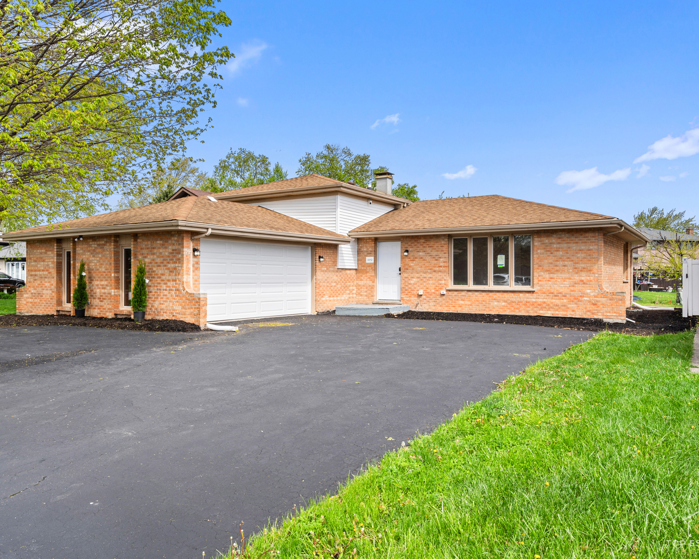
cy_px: 279
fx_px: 538
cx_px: 325
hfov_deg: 66.0
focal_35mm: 26
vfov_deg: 54.9
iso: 100
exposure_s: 1/80
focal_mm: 23
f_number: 10
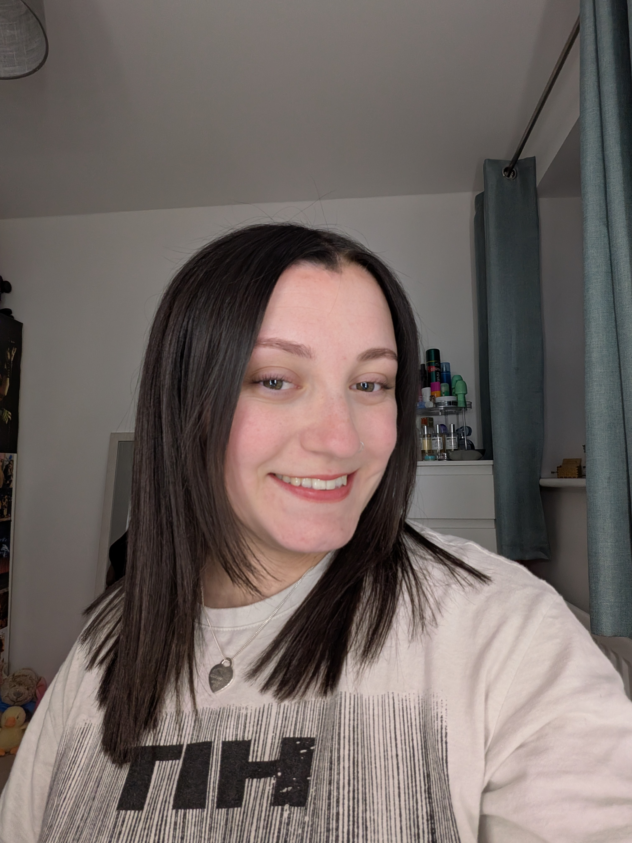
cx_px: 316
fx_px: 511
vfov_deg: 79.0
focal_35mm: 21
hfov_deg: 63.4
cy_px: 422
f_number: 2.2
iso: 211
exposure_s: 1/25
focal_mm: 2.74
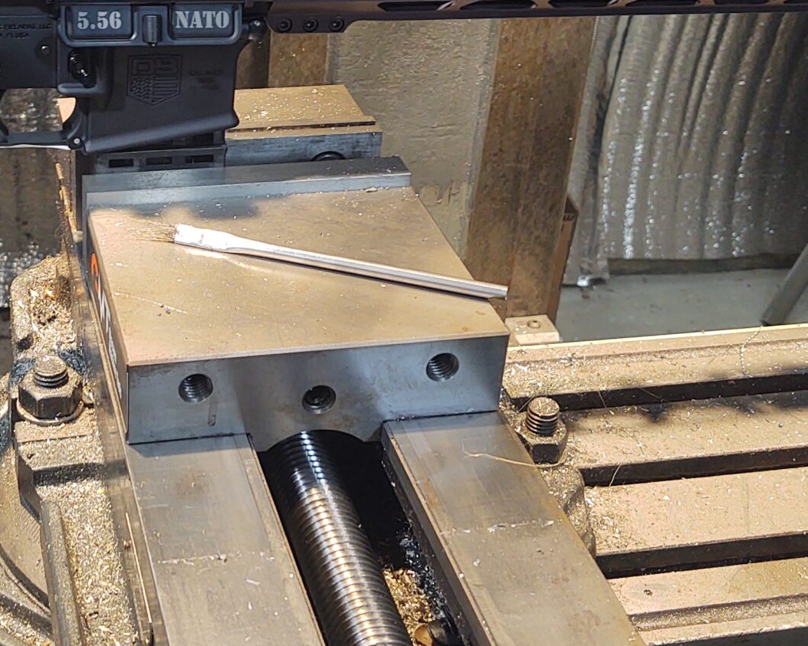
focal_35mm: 64
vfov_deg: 23.7
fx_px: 1530
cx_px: 219
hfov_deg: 29.2
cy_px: 214
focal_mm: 4.75
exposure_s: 1/101
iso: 100
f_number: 1.7
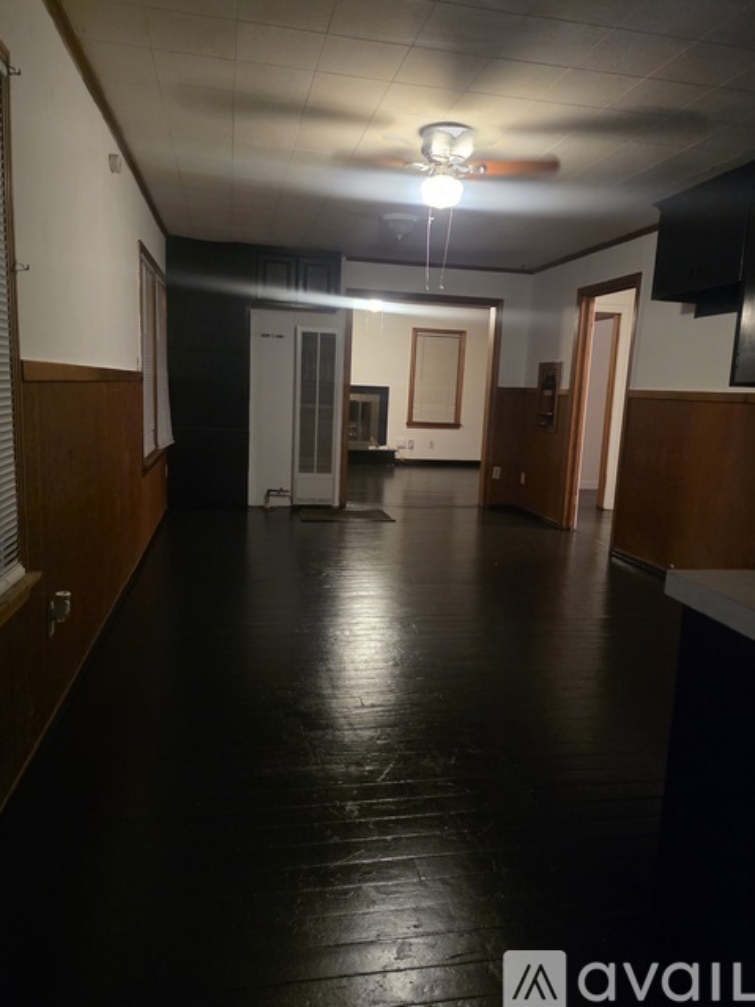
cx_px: 364
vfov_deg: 71.6
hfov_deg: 56.8
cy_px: 488
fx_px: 698
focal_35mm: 24
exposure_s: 1/60
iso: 1600
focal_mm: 6.3
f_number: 1.7
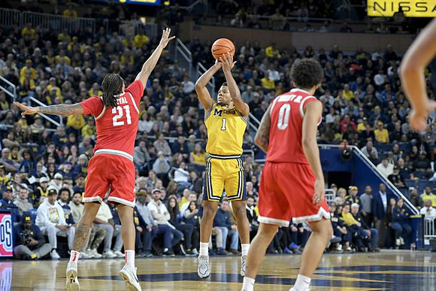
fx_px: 1357
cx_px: 218
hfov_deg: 18.3
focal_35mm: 112
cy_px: 146
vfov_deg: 12.2
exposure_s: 1/1250
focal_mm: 112
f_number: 2.8
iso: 2500
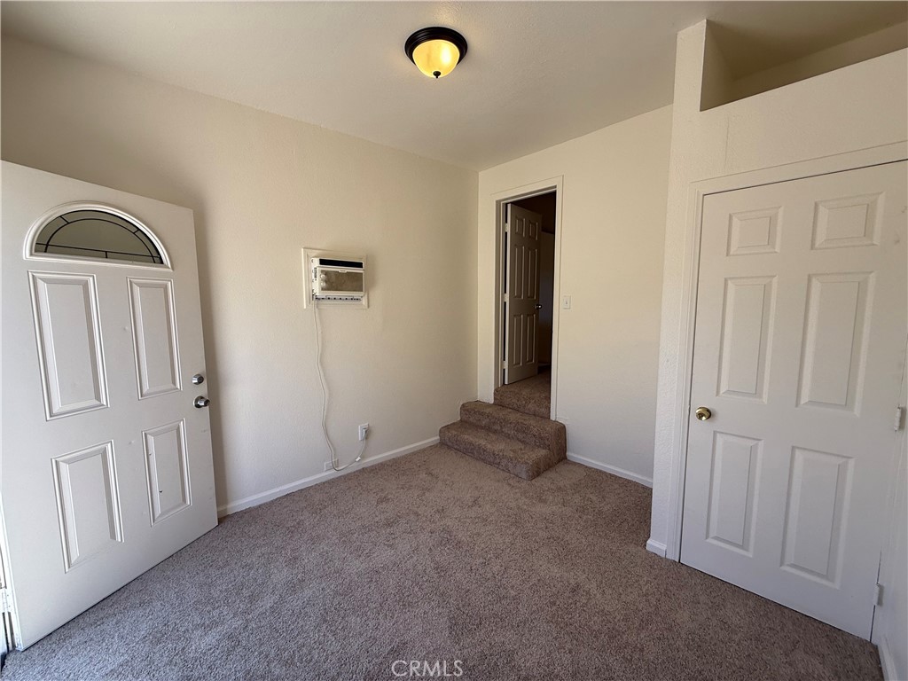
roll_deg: +0.4
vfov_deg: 85.7
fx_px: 367
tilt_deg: -5.5
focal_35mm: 14
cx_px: 454
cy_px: 340
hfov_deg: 102.1
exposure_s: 1/159
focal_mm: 2.22
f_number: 2.2
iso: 50
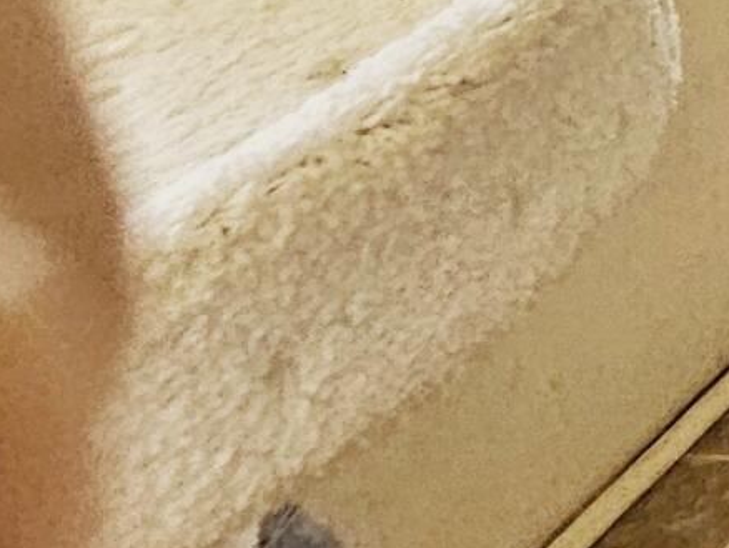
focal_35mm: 89
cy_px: -849
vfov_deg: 12.3
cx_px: 2080
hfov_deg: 12.2
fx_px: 1875
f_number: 2.2
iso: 250
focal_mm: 2.2
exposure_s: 1/60
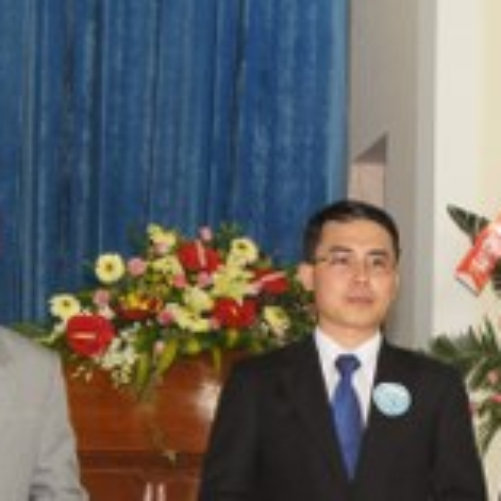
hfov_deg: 13.9
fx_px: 2047
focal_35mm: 125
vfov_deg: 13.7
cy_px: 527
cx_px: 383
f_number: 7.1
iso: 800
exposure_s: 1/40
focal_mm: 28
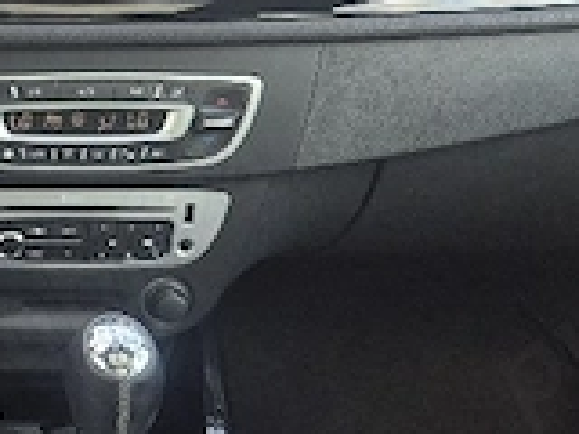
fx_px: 1438
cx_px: -253
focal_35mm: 86
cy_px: 253
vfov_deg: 17.2
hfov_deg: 20.1
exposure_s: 1/182
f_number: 1.8
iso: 125
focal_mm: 5.4
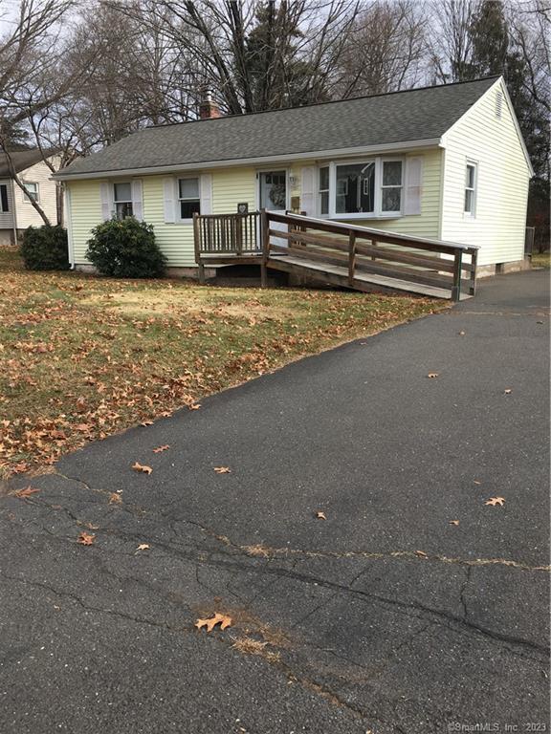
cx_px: 276
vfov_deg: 61.7
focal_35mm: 29
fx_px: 615
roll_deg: +0.4
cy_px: 367
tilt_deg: -9.2
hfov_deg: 48.2
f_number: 2.2
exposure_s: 1/620
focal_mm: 4.15
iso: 25
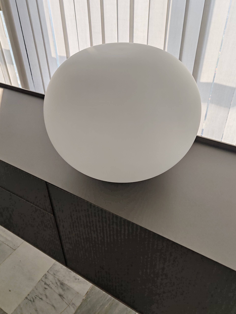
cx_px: 118
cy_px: 157
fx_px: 255
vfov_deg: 63.4
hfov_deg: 49.7
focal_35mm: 28
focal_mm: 6.12
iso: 64
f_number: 1.9
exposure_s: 1/100
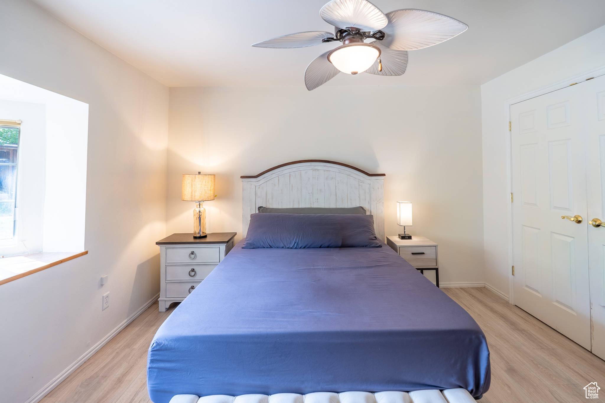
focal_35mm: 16
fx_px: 269
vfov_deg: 73.7
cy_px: 202
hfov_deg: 96.7
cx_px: 302
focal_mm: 16
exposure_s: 1/200
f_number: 4
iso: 200
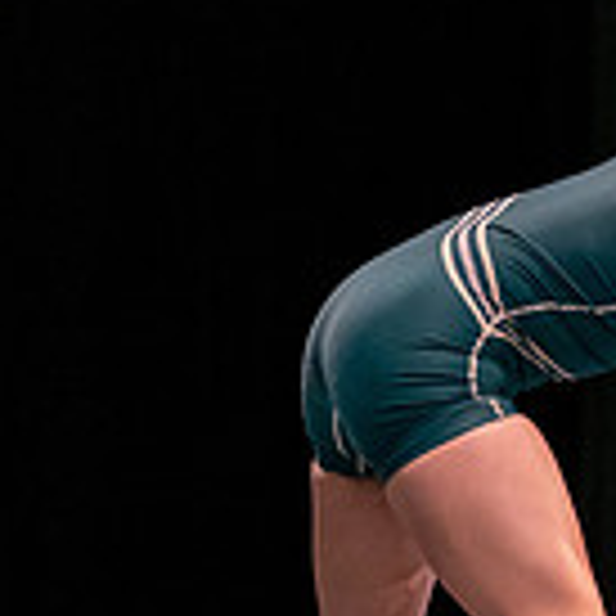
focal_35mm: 273
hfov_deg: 6.3
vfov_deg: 6.4
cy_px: 409
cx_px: 1052
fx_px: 5496
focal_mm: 50
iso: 1600
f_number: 1.2
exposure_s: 1/1000
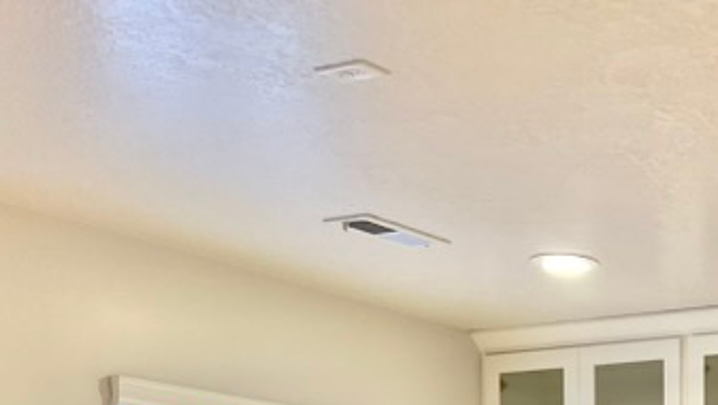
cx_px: 914
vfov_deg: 12.6
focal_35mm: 86
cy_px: 767
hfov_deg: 22.3
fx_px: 1638
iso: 80
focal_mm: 5.7
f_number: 1.5
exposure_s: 1/60
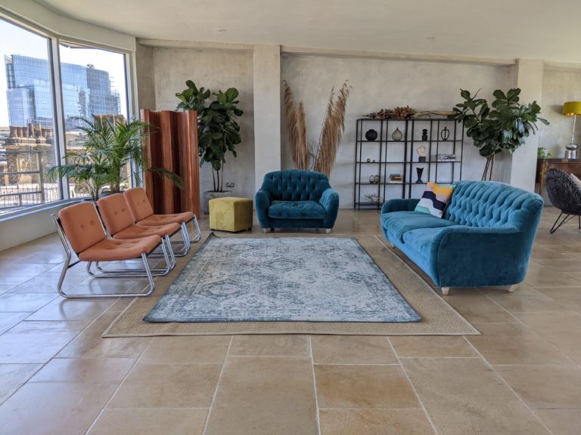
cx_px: 290
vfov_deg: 51.4
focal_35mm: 27
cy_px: 218
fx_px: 453
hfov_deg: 65.3
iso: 50
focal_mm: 4.44
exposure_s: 1/419
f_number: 1.8
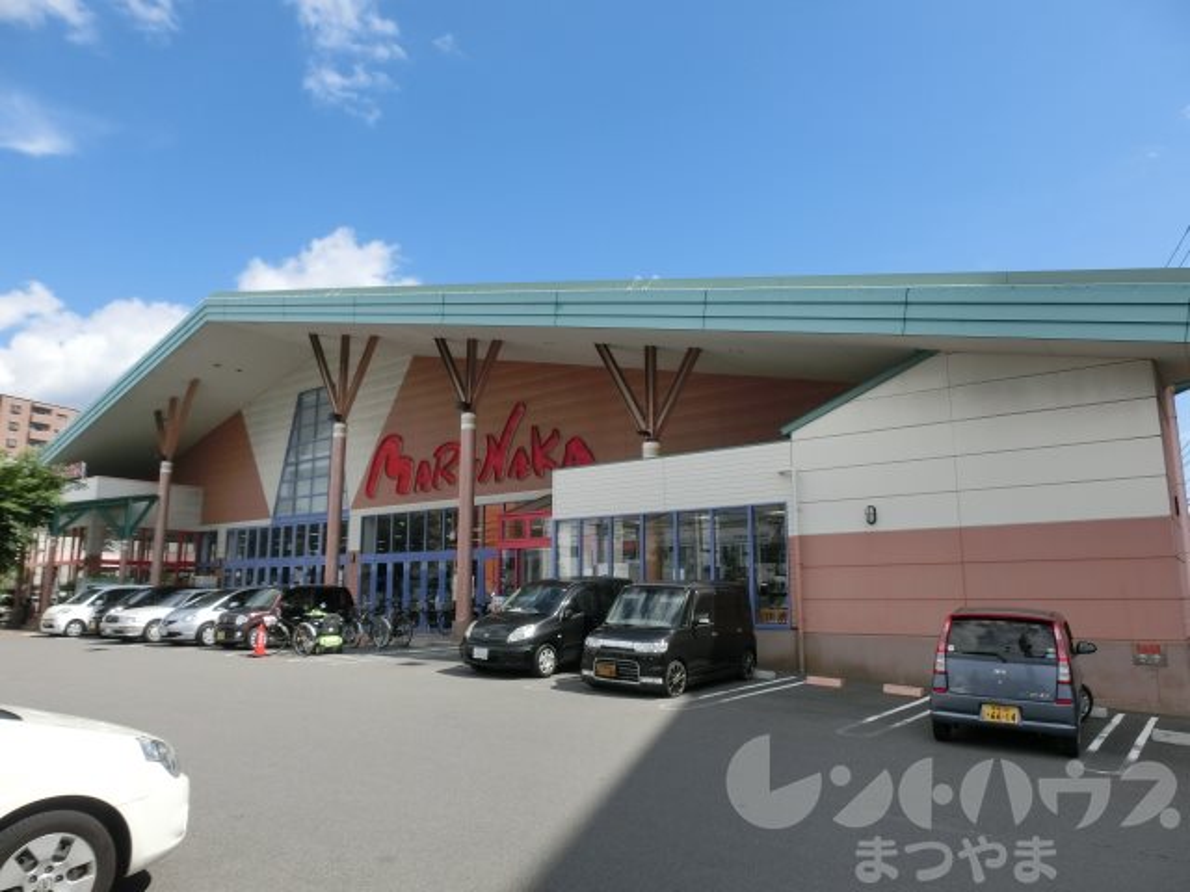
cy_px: 446
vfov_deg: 56.8
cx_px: 595
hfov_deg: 71.6
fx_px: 825
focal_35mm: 24
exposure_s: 1/200
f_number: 7.9
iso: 80
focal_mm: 4.24
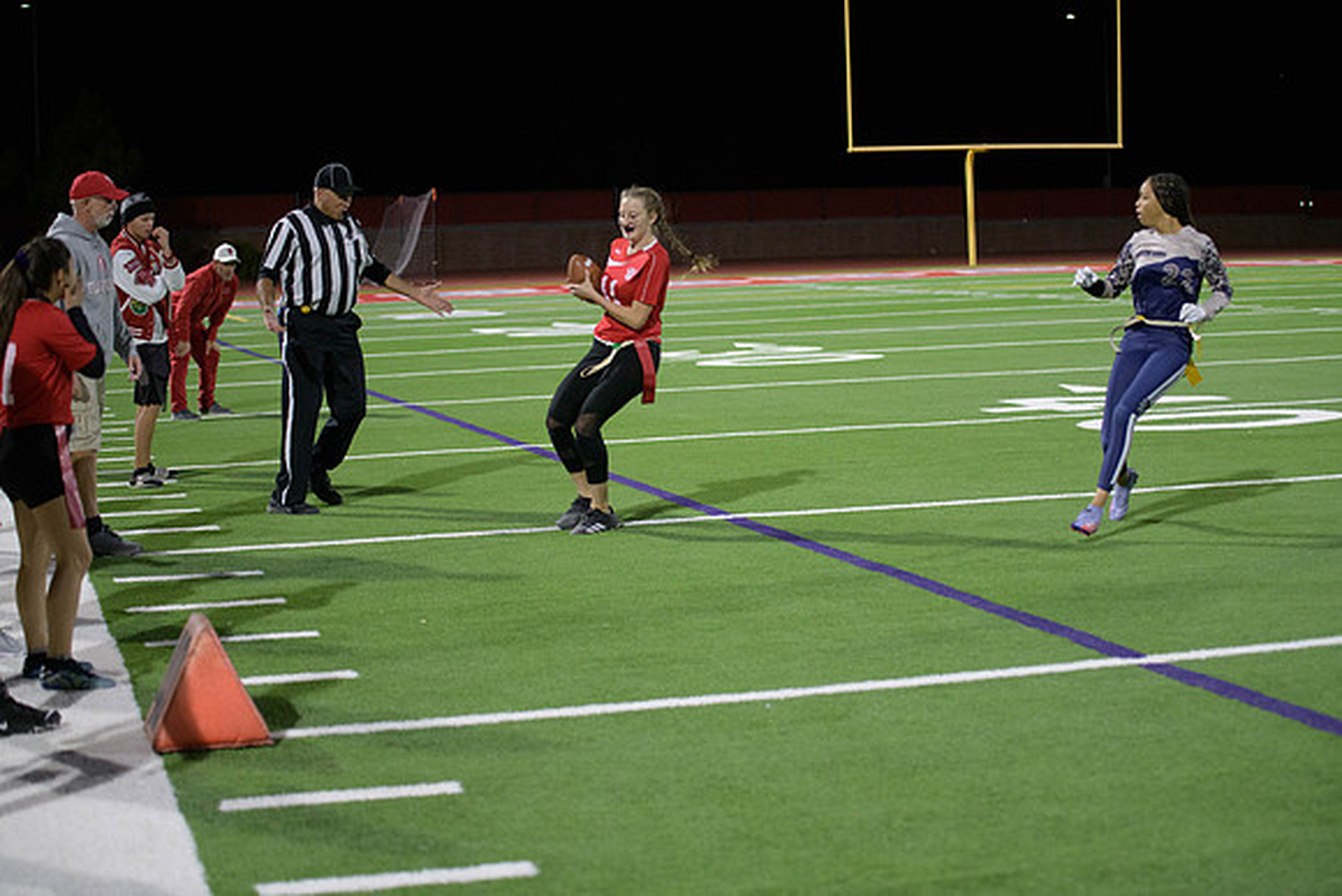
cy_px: 448
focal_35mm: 70
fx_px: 2610
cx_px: 671
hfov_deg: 28.8
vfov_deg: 19.5
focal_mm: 70
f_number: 2.8
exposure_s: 1/640
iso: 4000
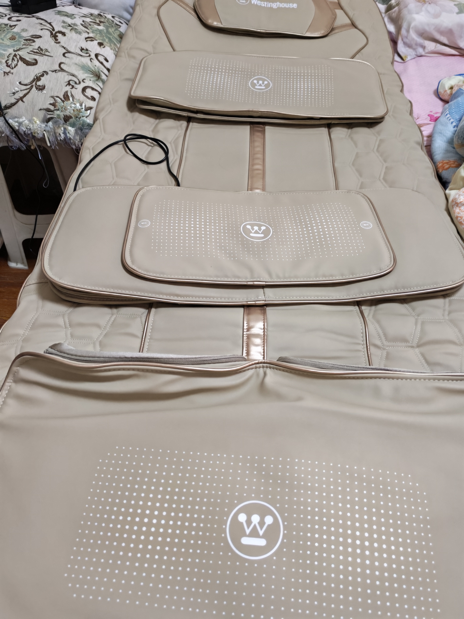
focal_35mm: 27
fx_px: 483
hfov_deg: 51.4
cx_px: 232
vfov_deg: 65.3
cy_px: 310
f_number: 1.95
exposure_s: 1/50
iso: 1250
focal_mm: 5.52
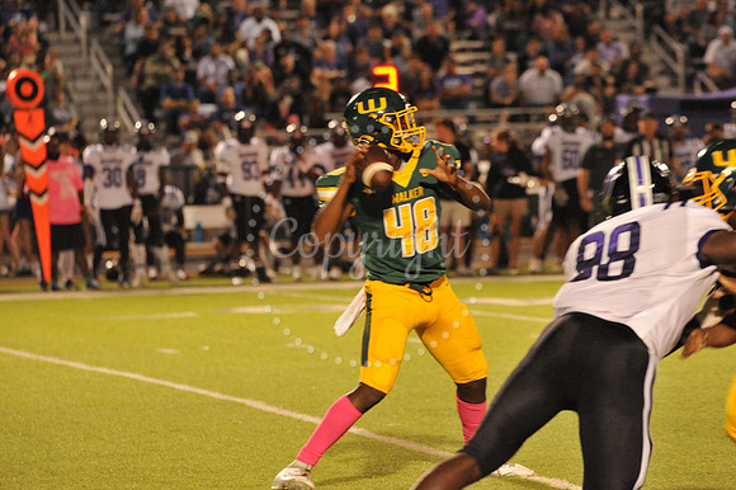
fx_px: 5108
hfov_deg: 8.2
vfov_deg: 5.5
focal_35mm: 250
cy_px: 245
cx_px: 368
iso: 6400
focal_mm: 250
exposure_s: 1/160
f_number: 6.3
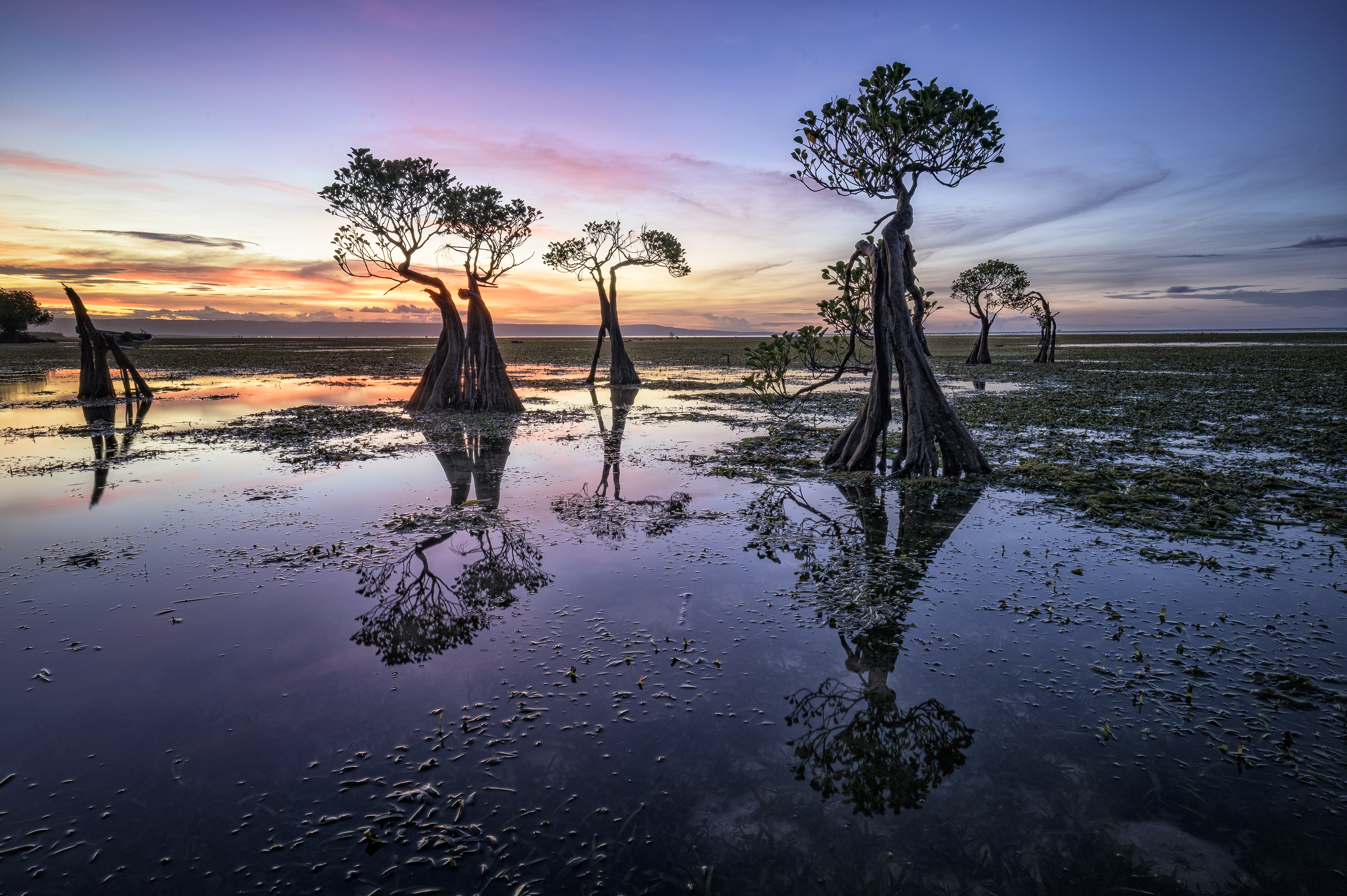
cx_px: 674
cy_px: 448
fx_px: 748
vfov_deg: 61.9
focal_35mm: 20
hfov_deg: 84.0
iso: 100
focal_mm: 20
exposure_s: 15
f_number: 16
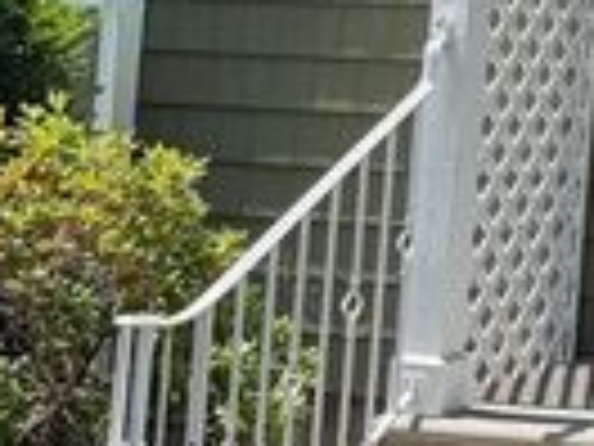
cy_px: -61
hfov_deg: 15.7
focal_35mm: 108
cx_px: 1058
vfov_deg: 13.4
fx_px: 1853
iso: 100
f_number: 1.78
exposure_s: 1/1727
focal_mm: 6.76
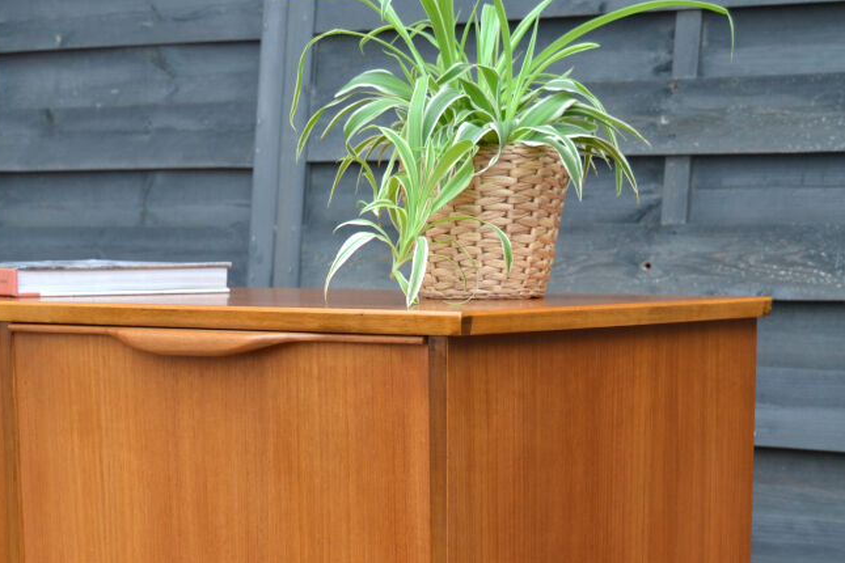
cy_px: 572
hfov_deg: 24.5
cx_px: 402
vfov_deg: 16.1
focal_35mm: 83
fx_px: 1948
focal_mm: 34
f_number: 4.5
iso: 220
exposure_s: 1/125
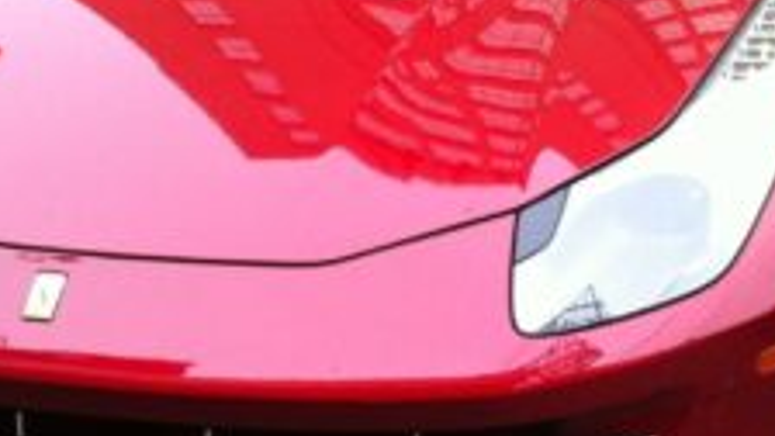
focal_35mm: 102
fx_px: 2096
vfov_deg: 11.8
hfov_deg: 20.9
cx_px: 304
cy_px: 90
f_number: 2.8
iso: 125
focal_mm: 3.85
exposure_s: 1/120
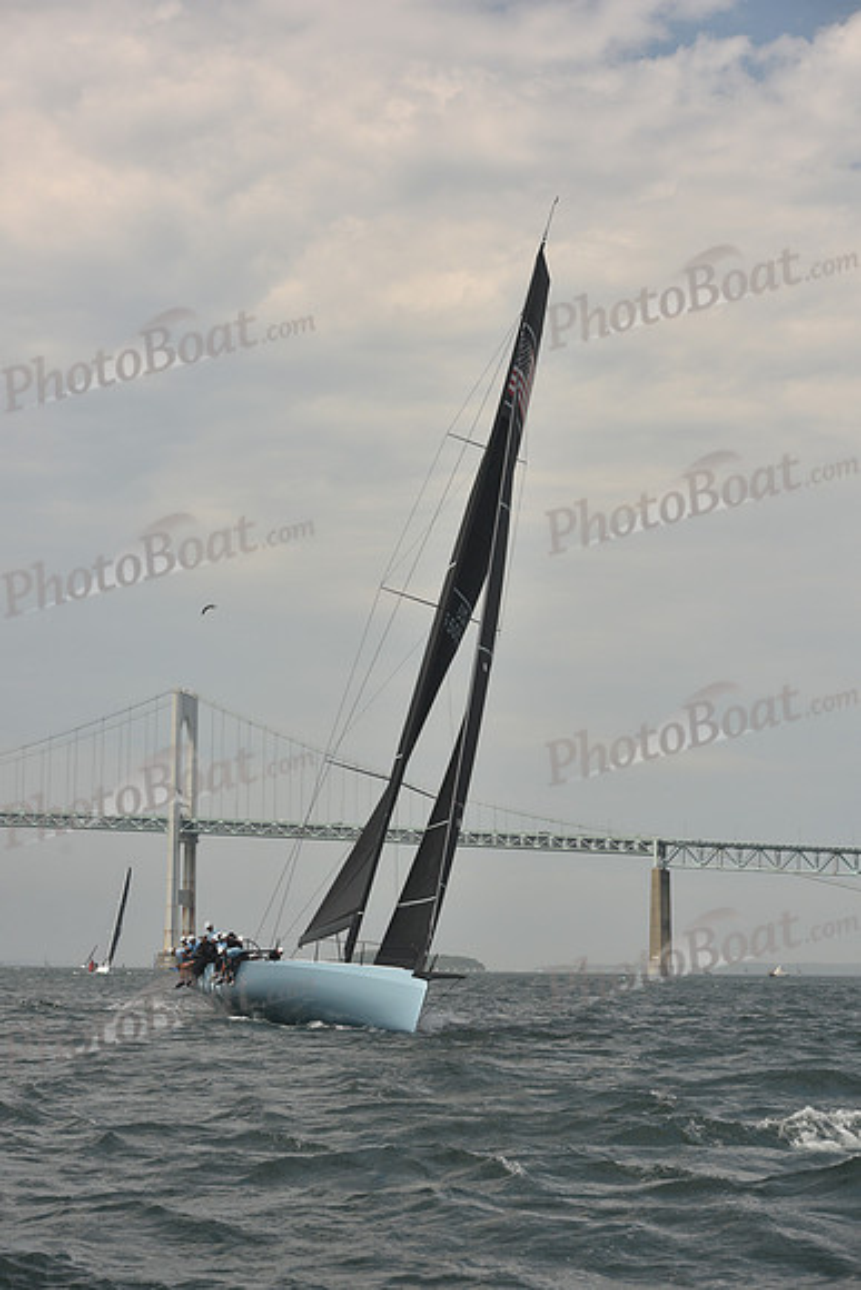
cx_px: 430
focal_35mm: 70
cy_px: 645
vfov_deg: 28.8
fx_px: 2510
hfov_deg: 19.5
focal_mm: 70
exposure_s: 1/640
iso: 250
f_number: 7.1
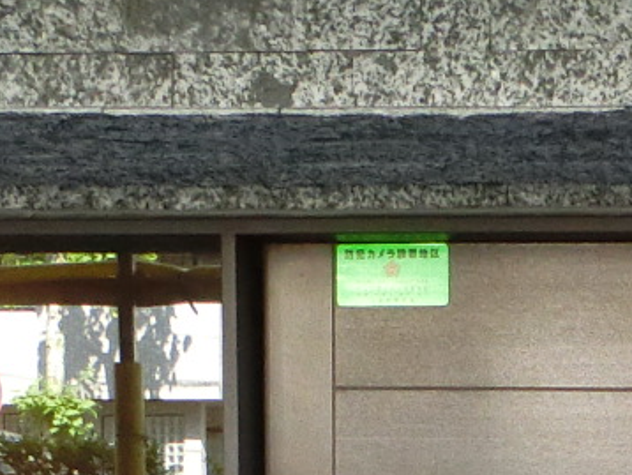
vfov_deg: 9.8
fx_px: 2613
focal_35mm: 143
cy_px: 901
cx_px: 777
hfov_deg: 13.4
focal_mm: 4.5
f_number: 3.5
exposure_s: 1/80
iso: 400
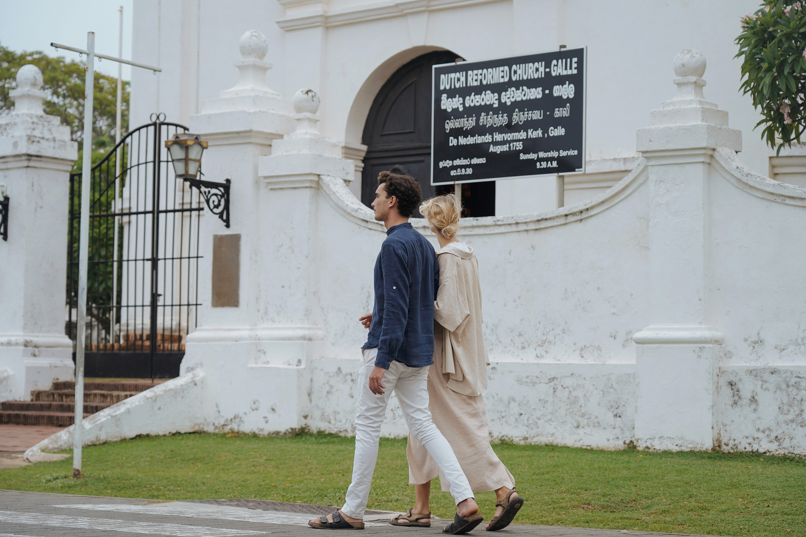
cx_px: 403
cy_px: 268
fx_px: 1679
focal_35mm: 75
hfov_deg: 27.0
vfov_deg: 18.2
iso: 125
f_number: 4.5
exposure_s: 1/500
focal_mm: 75
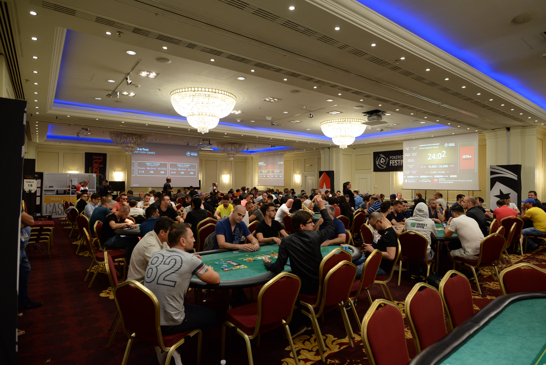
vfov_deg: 62.0
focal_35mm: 20
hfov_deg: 84.0
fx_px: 303
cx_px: 273
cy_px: 182
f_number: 3.2
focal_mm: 20
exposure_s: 1/200
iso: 1600
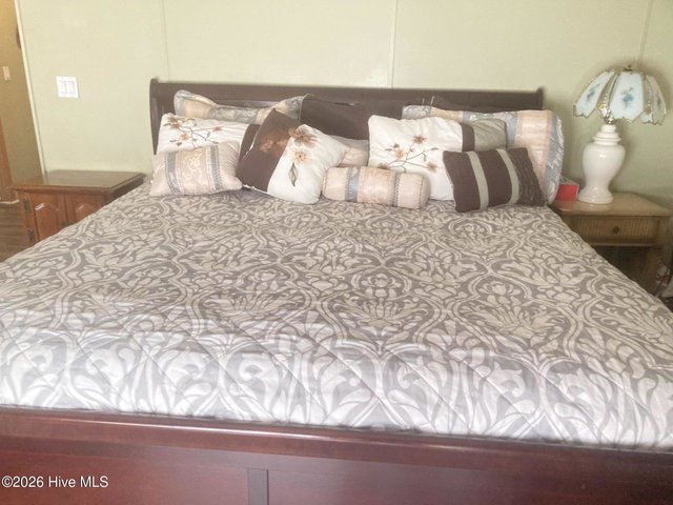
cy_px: 252
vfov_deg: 49.7
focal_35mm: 28
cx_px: 336
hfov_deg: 63.4
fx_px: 544
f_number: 1.8
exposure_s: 1/30
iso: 400
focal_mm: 3.99
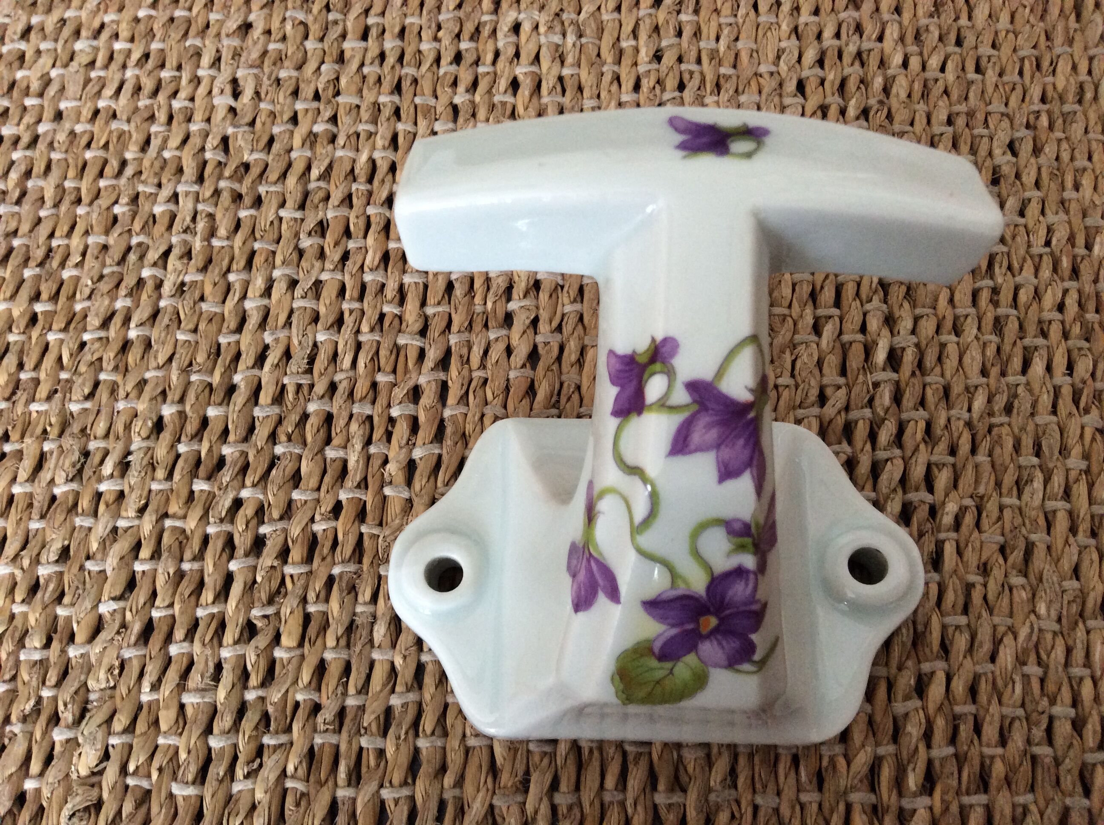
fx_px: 1019
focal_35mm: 32
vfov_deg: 44.1
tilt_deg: -69.4
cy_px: 412
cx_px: 552
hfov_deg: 56.9
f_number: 2.4
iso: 160
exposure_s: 1/25
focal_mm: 3.3
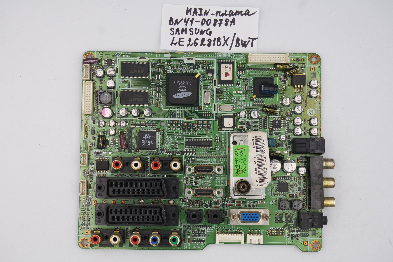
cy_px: 131
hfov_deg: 33.9
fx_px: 644
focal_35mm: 59
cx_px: 196
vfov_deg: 23.0
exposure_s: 1/125
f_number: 5
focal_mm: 22
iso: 200
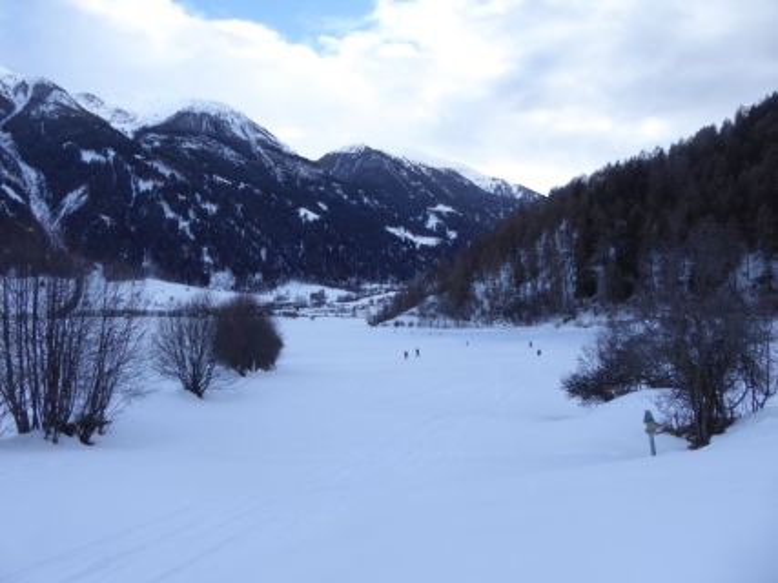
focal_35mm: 24
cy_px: 292
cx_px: 389
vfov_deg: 56.8
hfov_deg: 71.6
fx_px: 539
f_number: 3.3
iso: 100
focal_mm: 4.3
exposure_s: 1/400
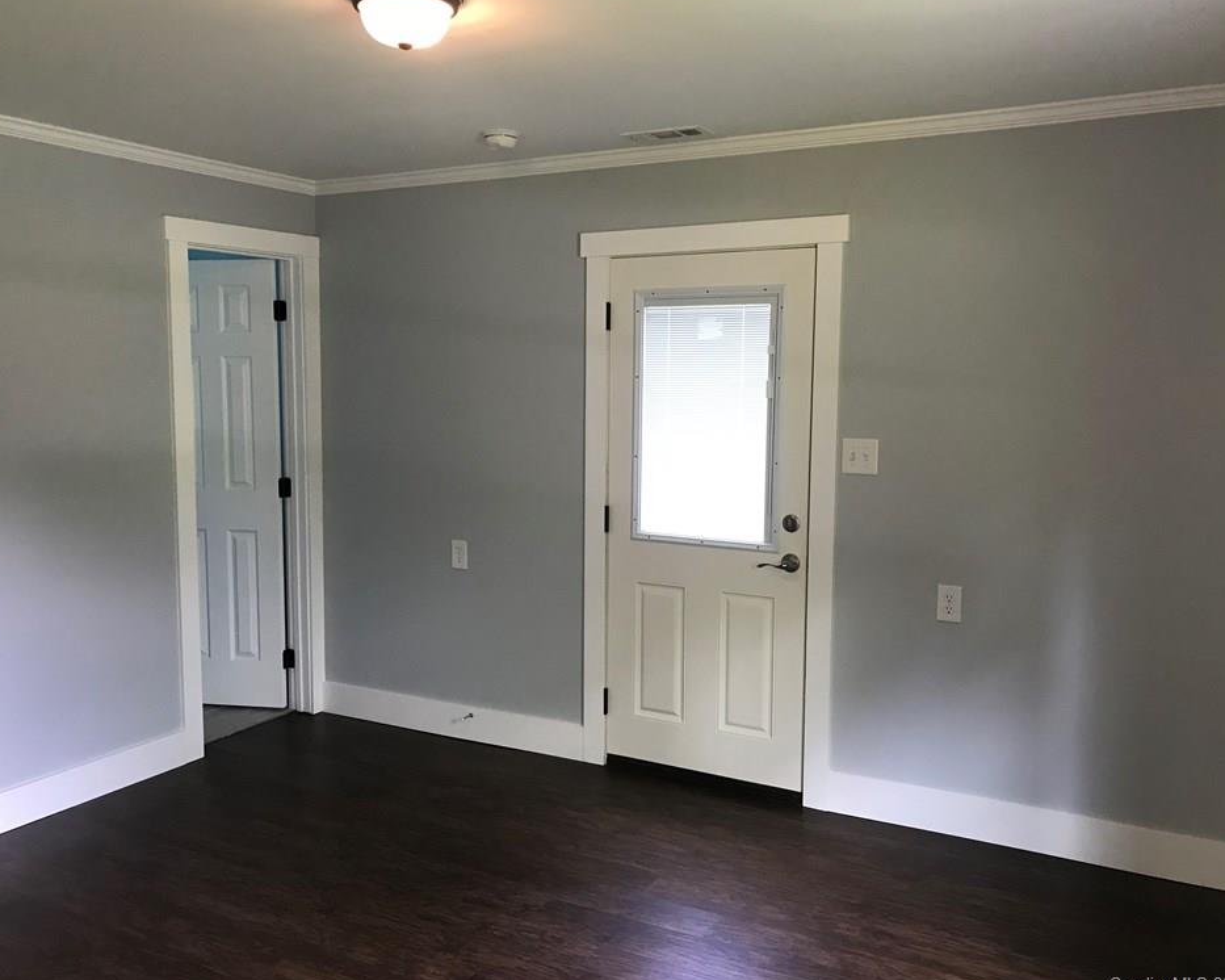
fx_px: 1087
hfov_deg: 58.8
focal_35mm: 30
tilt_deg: -5.5
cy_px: 493
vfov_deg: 48.5
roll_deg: +0.9
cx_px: 588
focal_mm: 3.99
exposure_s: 1/24
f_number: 1.8
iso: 40
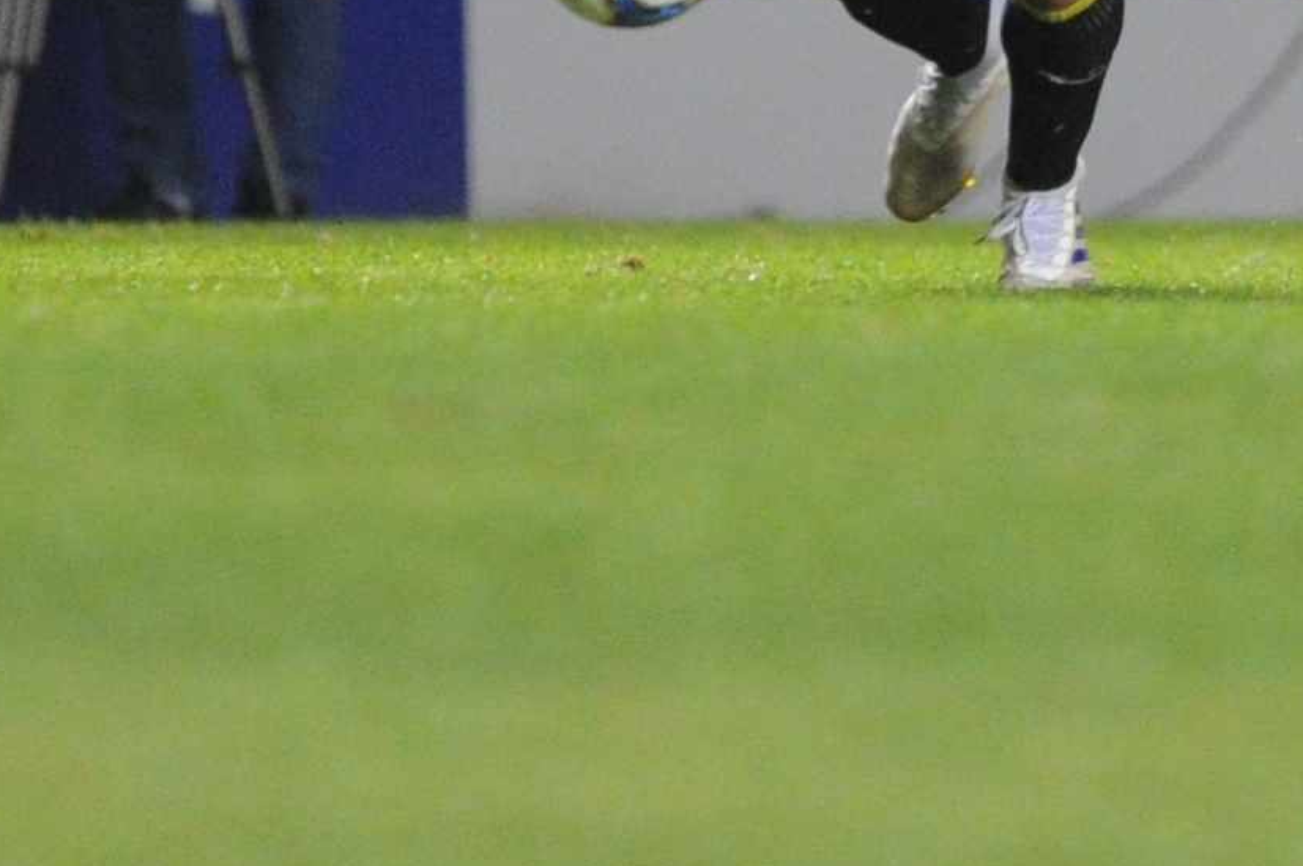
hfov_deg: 1.3
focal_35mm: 1544
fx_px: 55838
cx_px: 1013
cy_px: -639
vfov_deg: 0.9
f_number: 2.8
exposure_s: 1/1000
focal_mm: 300
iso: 5000
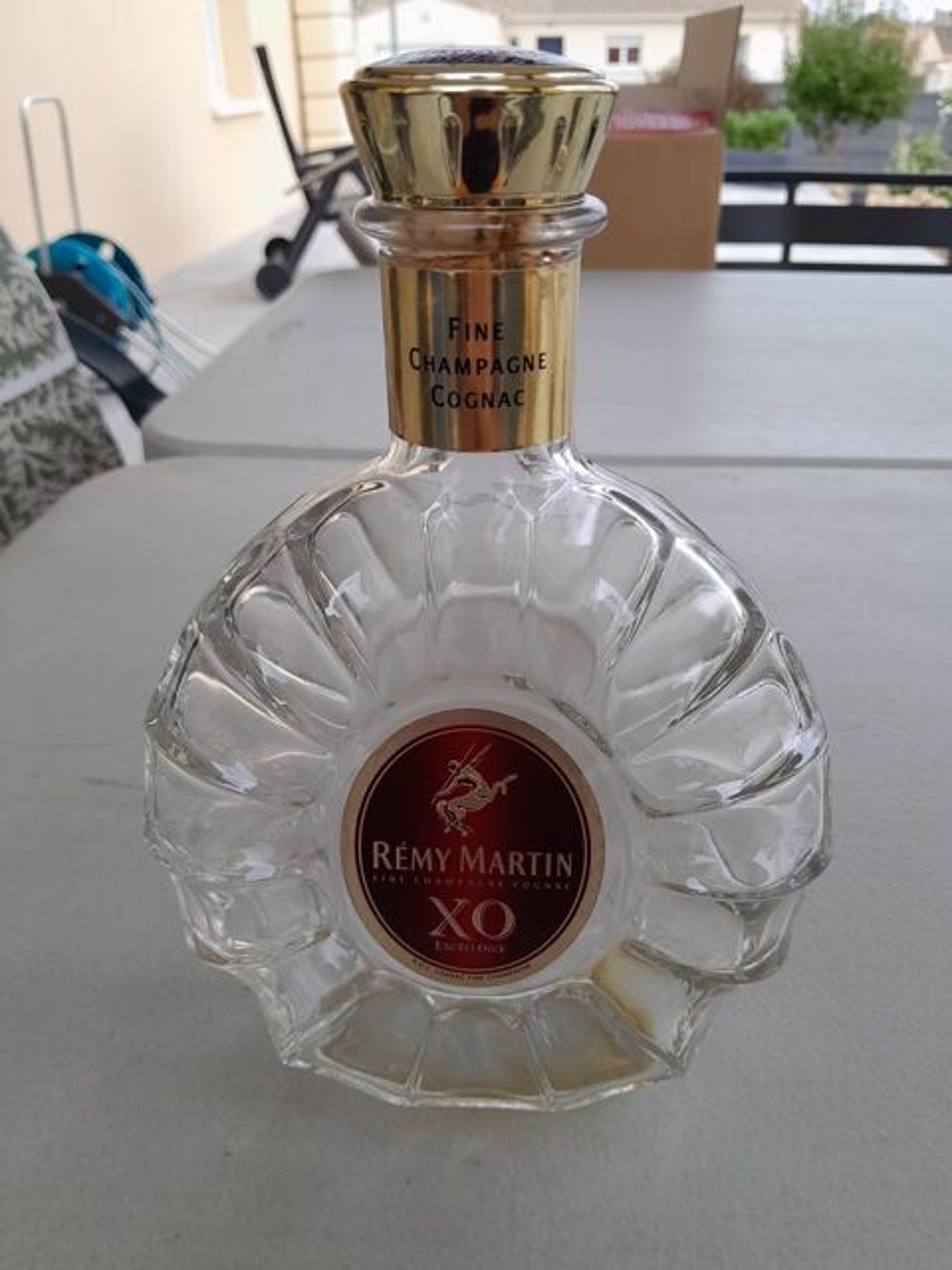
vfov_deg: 67.3
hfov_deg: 53.1
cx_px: 476
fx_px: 953
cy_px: 635
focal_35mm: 26
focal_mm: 3.98
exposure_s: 1/185
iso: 40
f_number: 1.8
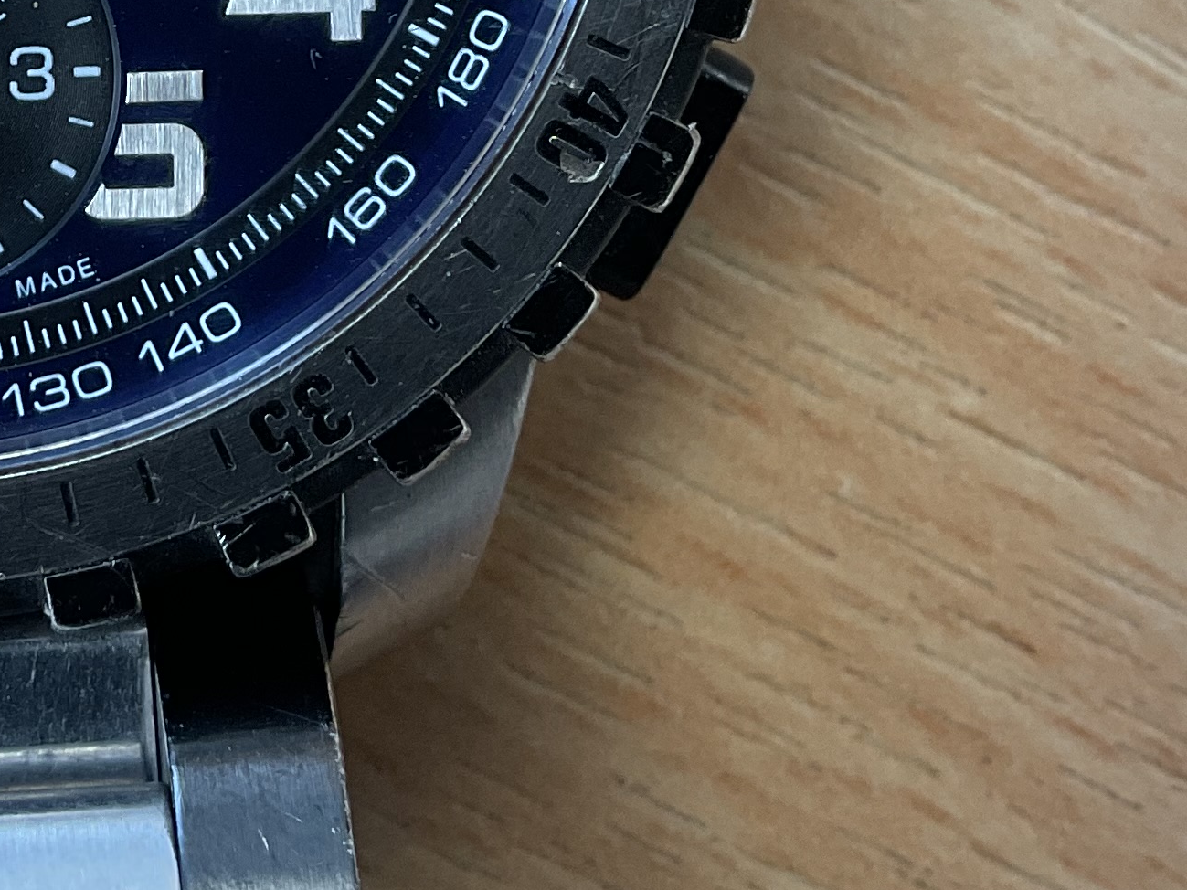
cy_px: -225
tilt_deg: -85.6
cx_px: -100
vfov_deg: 15.7
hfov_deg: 20.8
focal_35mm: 90
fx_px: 3086
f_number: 1.8
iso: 40
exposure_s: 1/120
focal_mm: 3
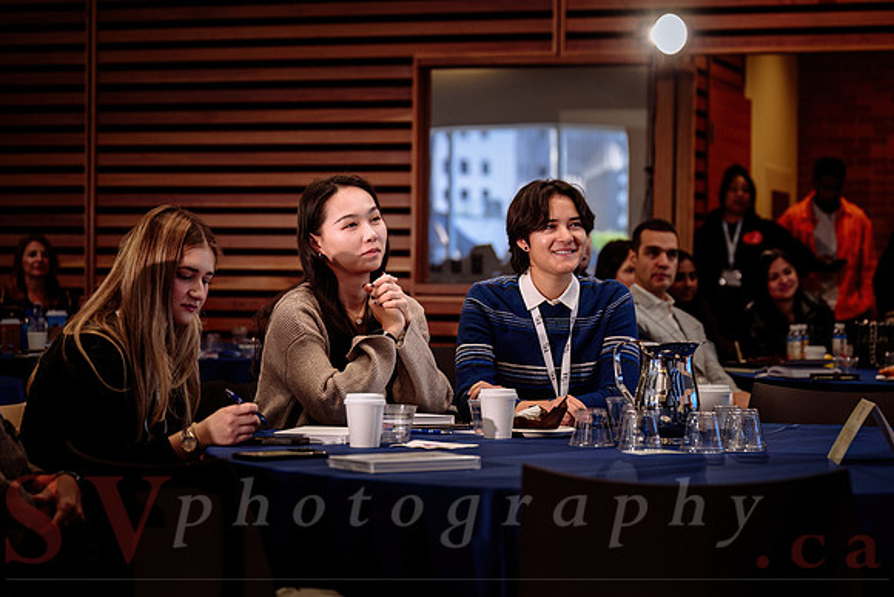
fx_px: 2165
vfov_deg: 15.7
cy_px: 359
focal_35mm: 87
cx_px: 548
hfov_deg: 23.3
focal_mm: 70
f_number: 3.2
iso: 640
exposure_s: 1/160
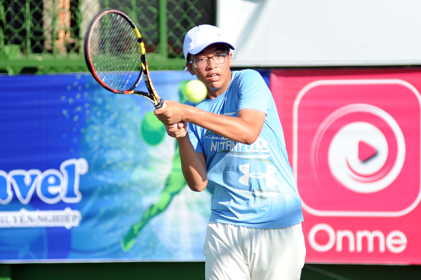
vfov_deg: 6.9
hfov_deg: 10.3
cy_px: 140
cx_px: 210
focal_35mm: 200
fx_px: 2337
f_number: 2.8
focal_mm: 200
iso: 500
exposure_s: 1/4000
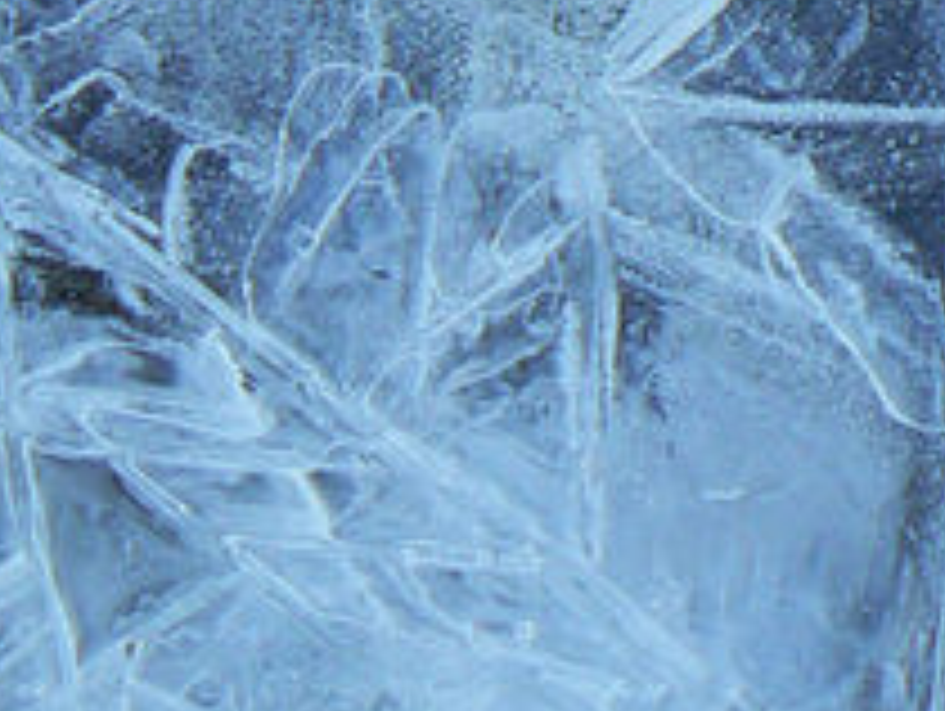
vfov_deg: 4.6
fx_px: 8664
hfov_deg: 6.2
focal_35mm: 317
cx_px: 554
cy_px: -713
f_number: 5
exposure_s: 1/125
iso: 80
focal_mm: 12.4
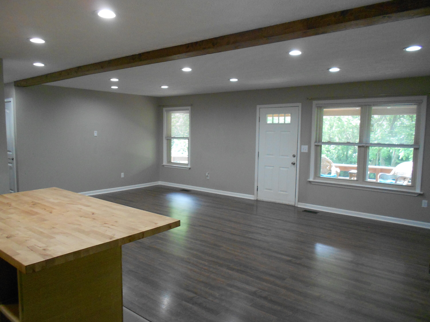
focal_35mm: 26
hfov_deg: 67.3
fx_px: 323
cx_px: 215
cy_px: 161
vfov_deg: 53.1
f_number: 3.2
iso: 400
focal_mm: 4.6
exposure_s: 1/30
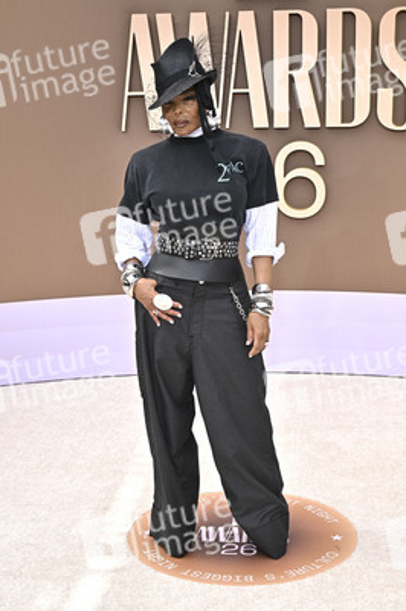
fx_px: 864
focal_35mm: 51
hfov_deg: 26.4
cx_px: 203
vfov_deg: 38.9
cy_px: 306
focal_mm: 51
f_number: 10
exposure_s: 1/320
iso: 400
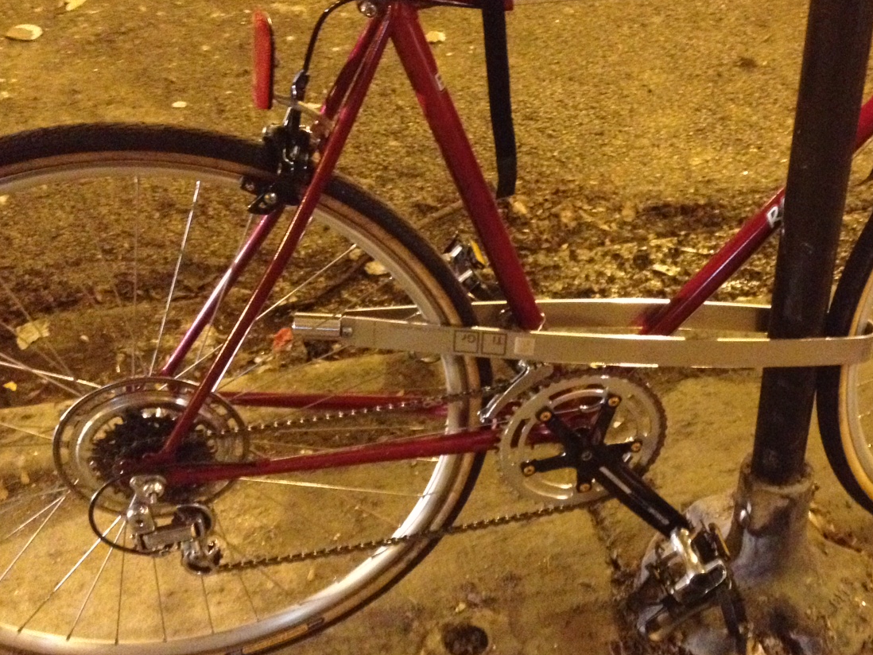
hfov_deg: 36.4
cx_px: 592
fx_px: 1312
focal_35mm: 52
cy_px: 364
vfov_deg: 28.0
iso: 800
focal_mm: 4.28
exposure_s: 1/15
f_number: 2.4
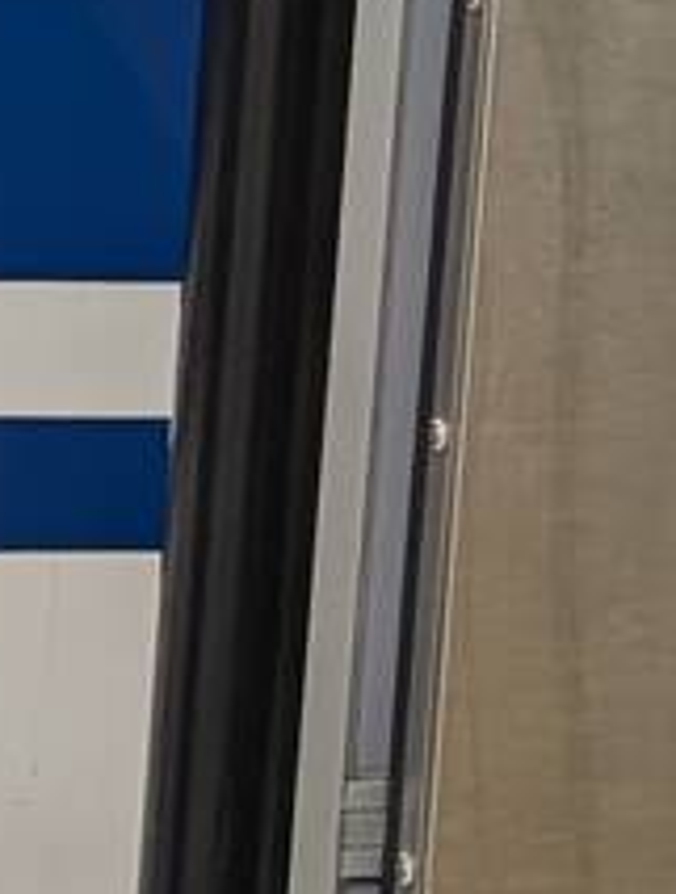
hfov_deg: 7.9
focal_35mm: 180
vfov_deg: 9.9
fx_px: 4664
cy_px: -1104
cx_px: -691
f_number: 1.68
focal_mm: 6.9
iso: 132
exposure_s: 1/60
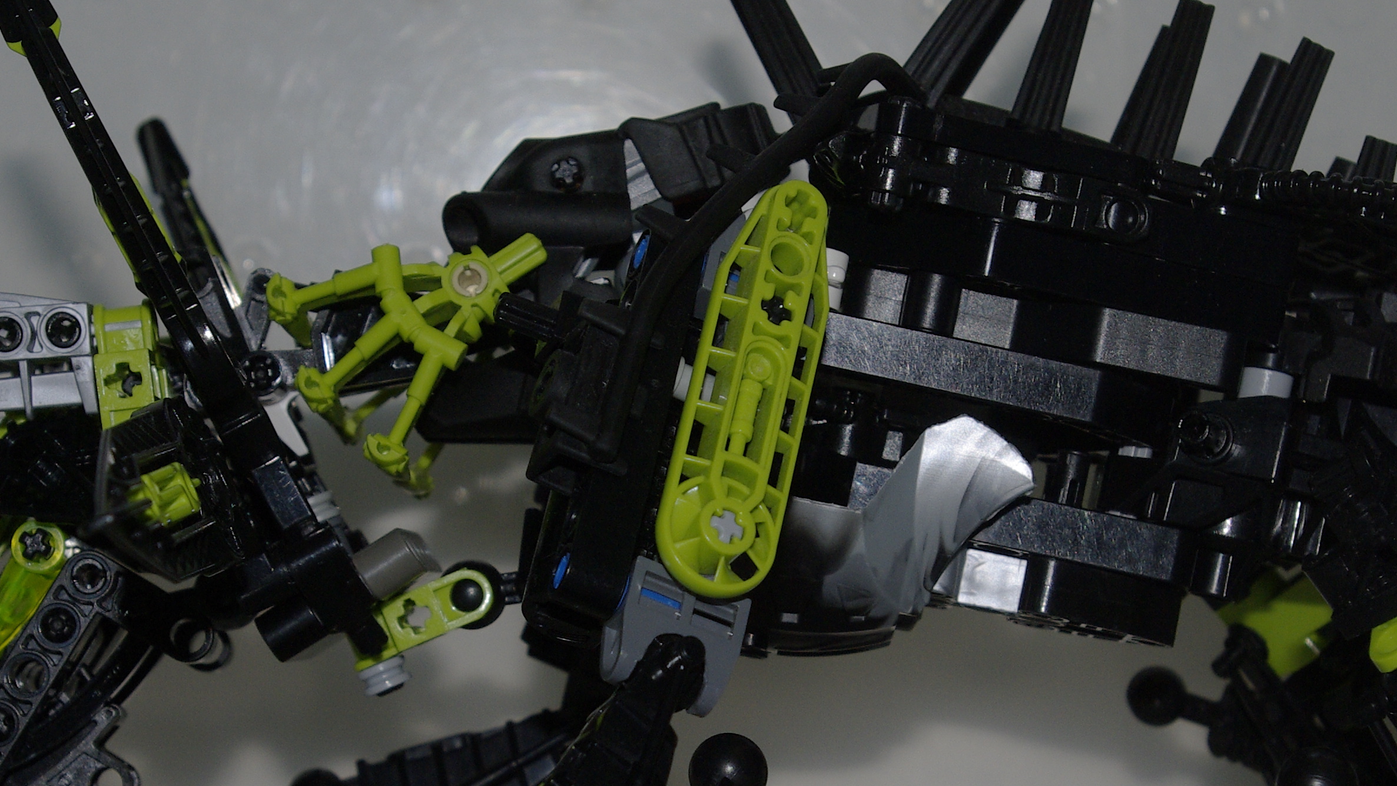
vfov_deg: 13.4
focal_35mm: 90
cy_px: 555
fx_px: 3329
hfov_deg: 23.7
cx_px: 716
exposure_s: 1/45
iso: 400
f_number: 8
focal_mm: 35
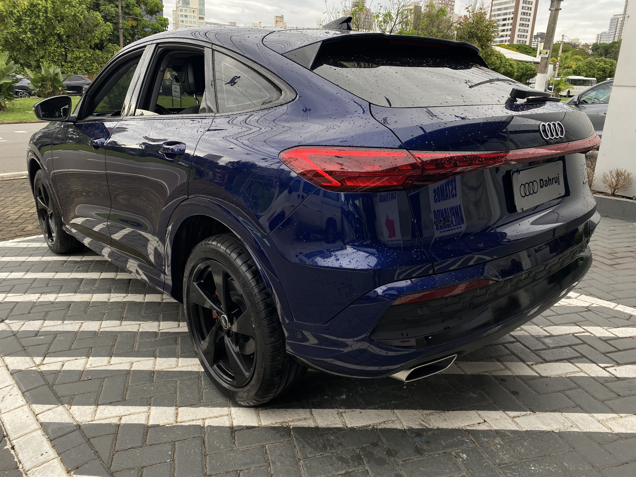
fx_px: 478
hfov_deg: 67.3
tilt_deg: -15.9
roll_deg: -2.7
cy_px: 238
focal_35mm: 26
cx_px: 318
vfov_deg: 53.1
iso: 32
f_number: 1.8
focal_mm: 4.25
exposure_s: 1/121
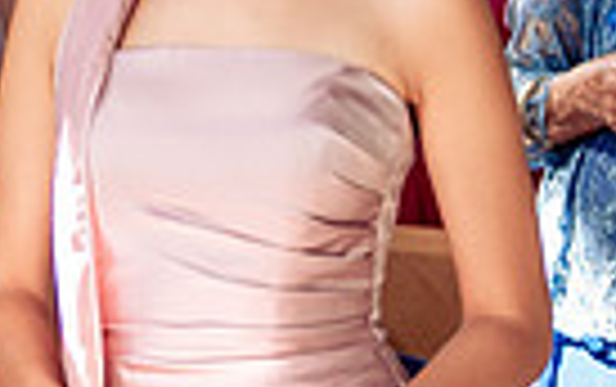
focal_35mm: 228
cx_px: -414
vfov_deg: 5.8
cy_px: -29
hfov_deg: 8.9
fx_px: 3832
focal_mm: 52
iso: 800
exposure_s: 1/400
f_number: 3.5
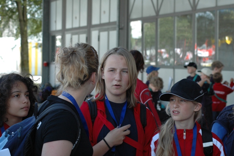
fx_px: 760
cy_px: 78
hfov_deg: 17.5
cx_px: 117
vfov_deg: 11.7
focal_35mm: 117
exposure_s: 1/250
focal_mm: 78
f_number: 8
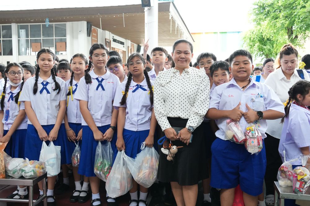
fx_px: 310
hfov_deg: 53.1
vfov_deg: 36.9
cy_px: 103
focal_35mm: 36
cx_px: 155
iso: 1600
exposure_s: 1/125
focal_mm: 24
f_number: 5
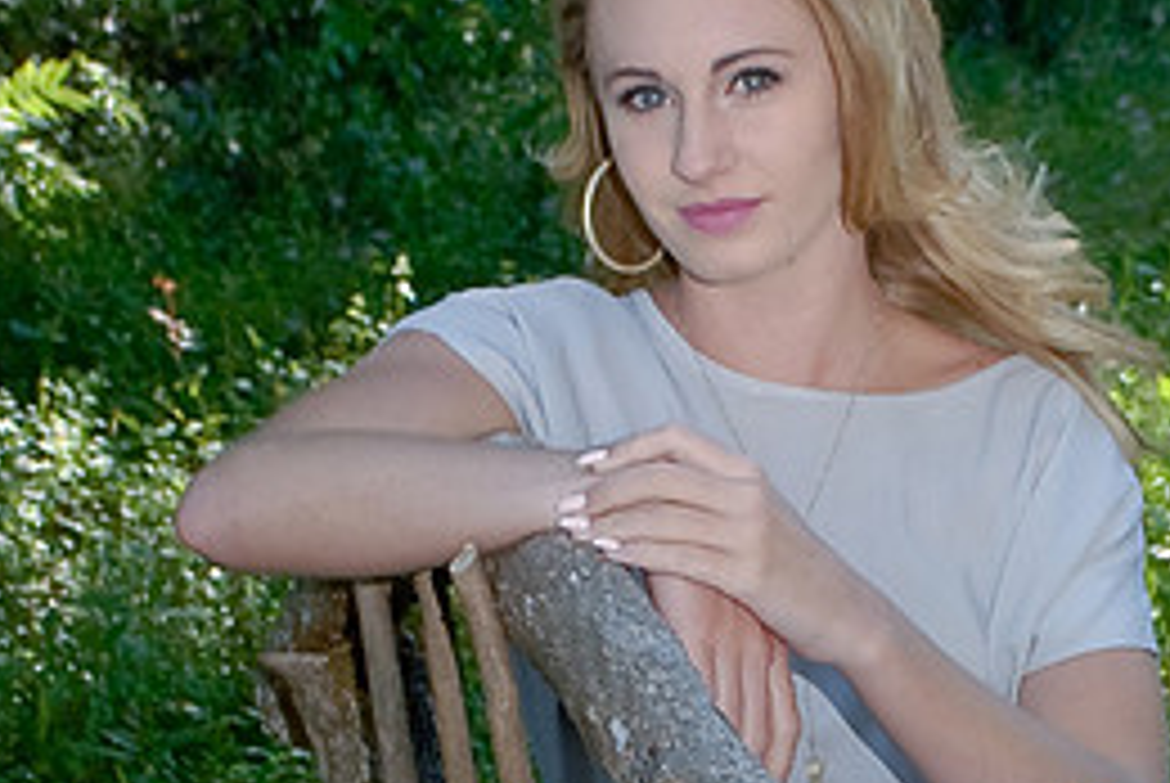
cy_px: 464
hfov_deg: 23.1
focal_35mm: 87
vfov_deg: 15.7
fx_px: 2831
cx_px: 914
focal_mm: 26
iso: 400
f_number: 8
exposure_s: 1/100
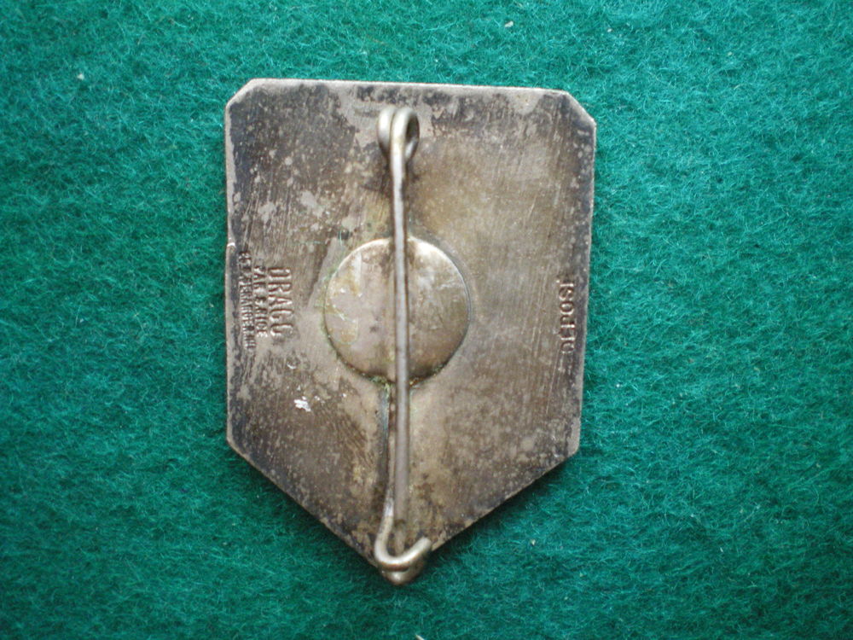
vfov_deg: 37.7
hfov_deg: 49.0
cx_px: 426
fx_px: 936
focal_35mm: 38
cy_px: 320
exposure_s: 1/20
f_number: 3.1
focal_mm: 6.3
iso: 400
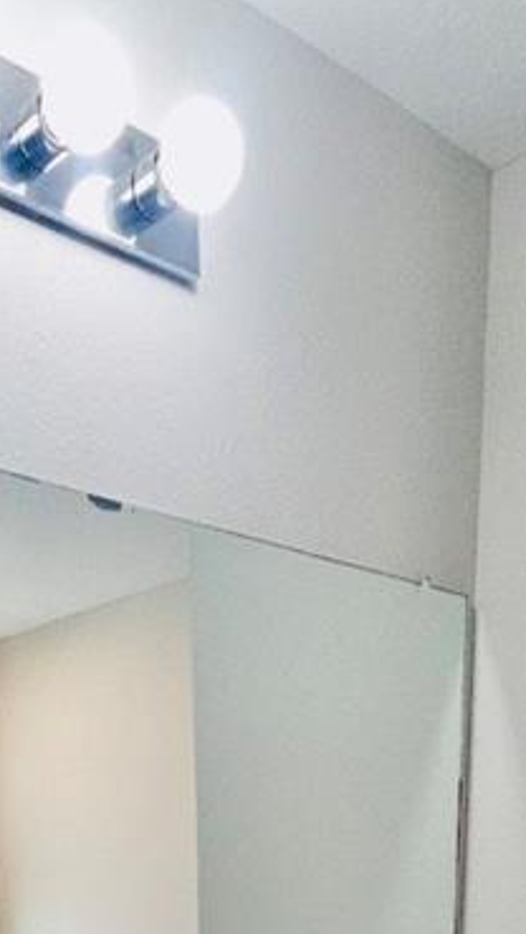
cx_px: 162
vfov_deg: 29.9
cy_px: 1344
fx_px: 1139
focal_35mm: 46
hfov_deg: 25.8
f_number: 2.2
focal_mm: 2.2
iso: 79
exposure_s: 1/60.2
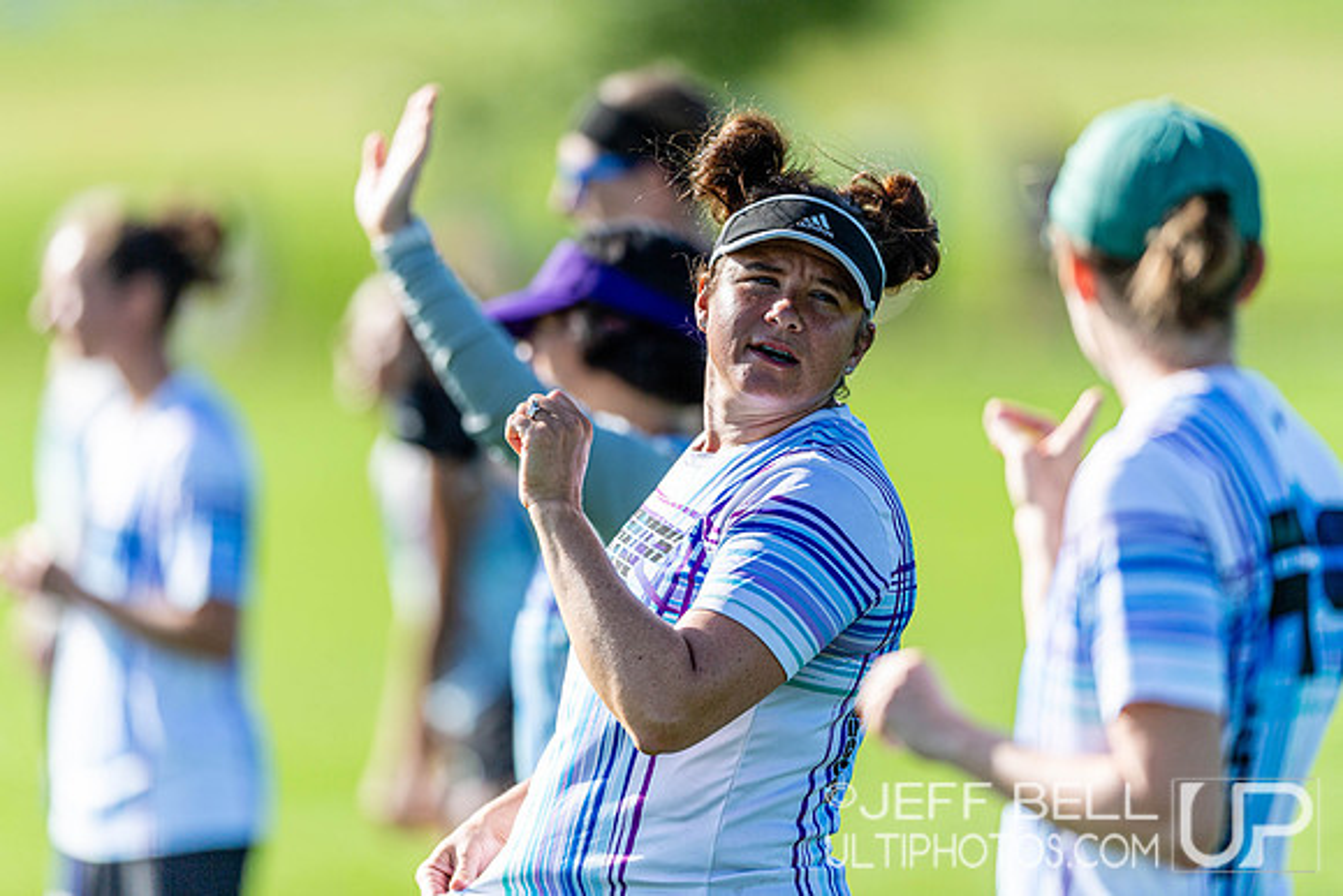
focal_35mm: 432
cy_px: 412
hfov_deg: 4.8
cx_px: 662
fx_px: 16133
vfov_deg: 3.2
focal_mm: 400
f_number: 2.8
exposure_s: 1/2500
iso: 100
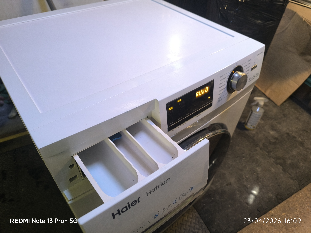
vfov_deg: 58.9
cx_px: 156
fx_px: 207
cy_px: 116
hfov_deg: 73.9
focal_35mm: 23
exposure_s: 1/33.3
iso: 1000
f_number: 1.65
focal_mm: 6.14
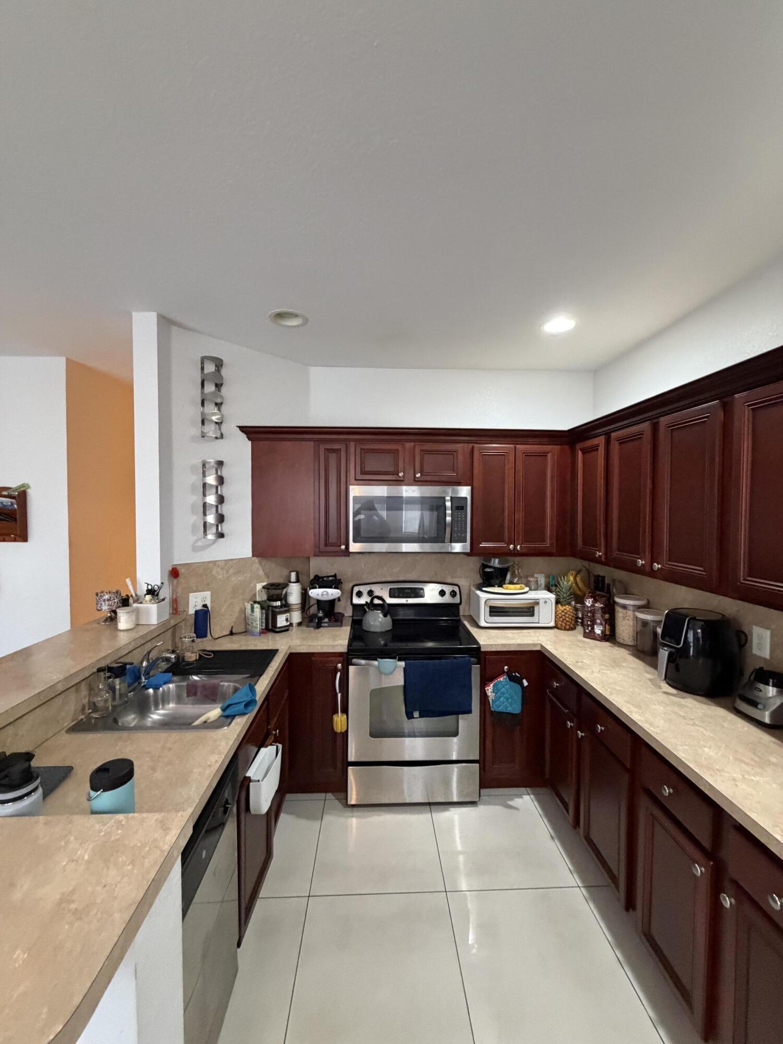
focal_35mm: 14
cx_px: 392
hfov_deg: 85.7
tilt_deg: -0.5
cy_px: 522
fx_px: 422
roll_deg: -0.4
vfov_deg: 102.1
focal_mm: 2.22
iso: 500
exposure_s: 1/60
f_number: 2.2
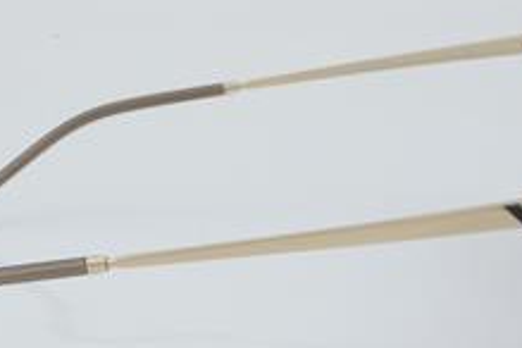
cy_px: 215
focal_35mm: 137
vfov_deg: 10.0
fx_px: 1986
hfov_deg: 15.0
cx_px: 231
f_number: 32
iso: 100
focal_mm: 50
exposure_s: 1/3
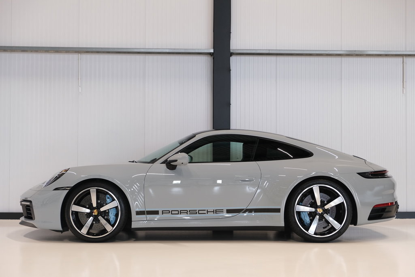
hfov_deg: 40.3
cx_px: 208
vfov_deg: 27.5
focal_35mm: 49
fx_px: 565
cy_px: 138
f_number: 3.6
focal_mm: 32.9
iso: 500
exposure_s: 1/26
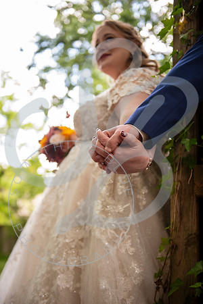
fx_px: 381
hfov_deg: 29.9
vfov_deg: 43.6
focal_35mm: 45
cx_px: 102
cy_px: 152
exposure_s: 1/200
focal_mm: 45
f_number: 2.8
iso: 400
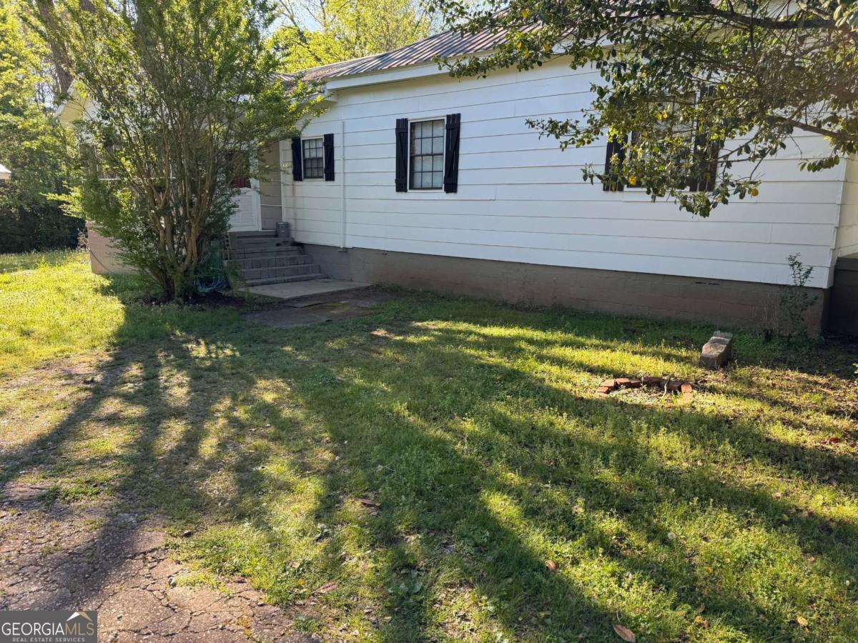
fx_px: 595
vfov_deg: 56.8
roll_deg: -0.5
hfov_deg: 71.6
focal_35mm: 24
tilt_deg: -12.8
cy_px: 322
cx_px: 429
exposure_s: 1/518
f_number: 1.78
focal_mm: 6.76
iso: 80
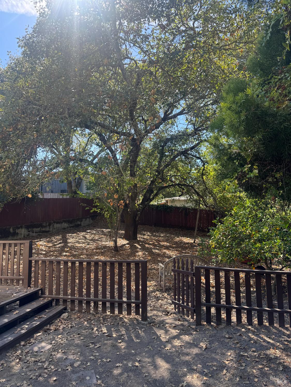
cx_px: 146
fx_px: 269
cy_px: 194
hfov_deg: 56.8
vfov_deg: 71.6
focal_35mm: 24
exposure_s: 1/588
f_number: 1.78
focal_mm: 6.76
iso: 80
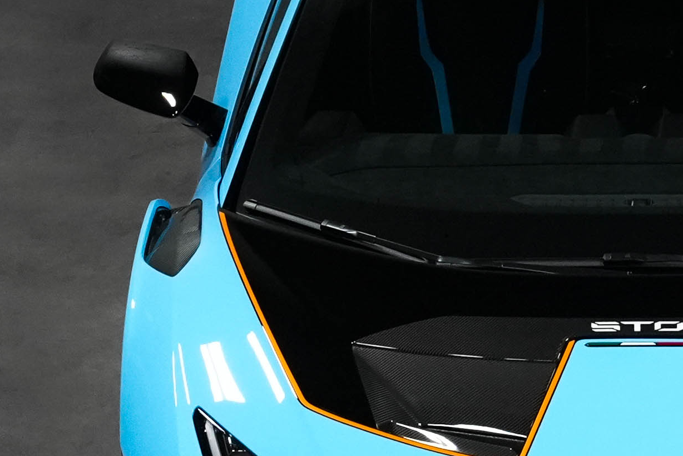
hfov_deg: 9.3
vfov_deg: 6.2
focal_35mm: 221
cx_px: 631
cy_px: 216
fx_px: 4195
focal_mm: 64
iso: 8000
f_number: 5
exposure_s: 1/160
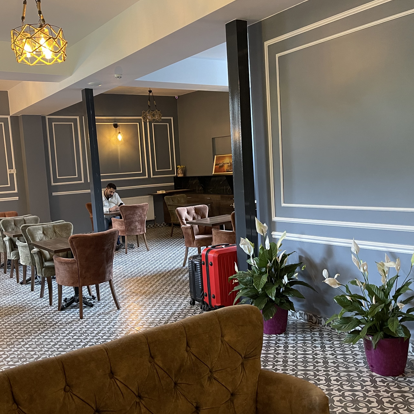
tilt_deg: -6.9
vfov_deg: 46.0
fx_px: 487
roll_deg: +3.8
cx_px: 193
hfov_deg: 46.0
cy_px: 222
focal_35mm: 36
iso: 500
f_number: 1.6
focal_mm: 5.1
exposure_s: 1/33
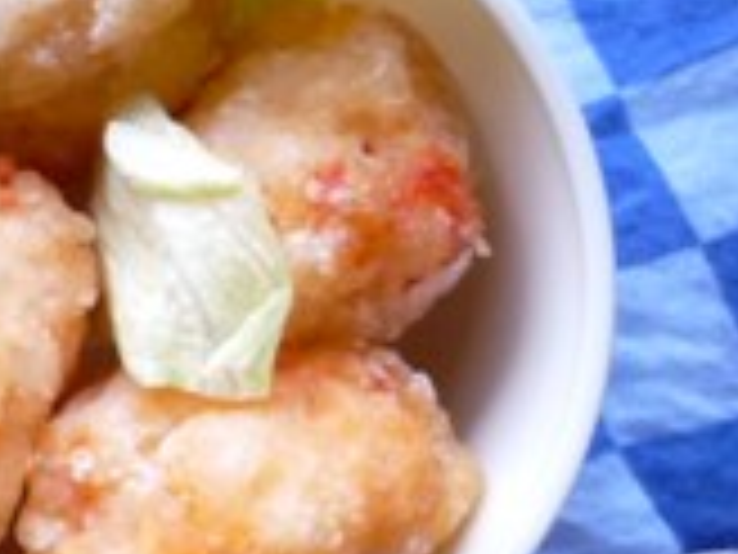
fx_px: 1748
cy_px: 99
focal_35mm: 82
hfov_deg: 21.3
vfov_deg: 17.8
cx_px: -261
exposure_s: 1/30
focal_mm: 5.2
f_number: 3.3
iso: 320
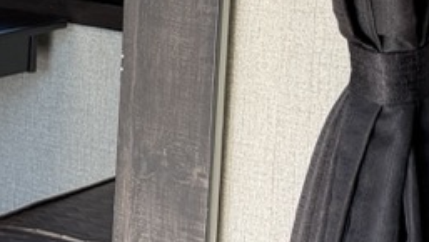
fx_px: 1480
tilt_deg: -7.1
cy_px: -73
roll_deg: -0.3
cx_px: -591
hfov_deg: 12.8
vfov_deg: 9.2
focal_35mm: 130
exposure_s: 1/177
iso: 80
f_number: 1.78
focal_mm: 6.76
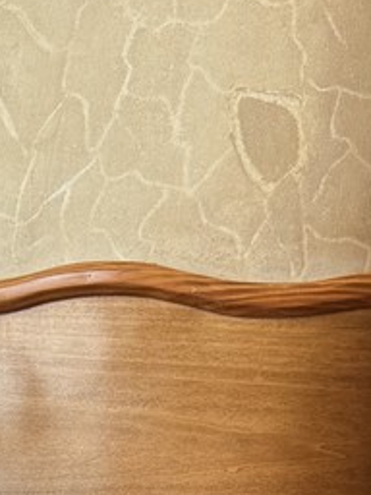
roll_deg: -2.8
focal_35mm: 150
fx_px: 2144
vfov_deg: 11.9
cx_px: -303
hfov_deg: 9.4
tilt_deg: -12.1
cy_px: 965
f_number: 1.78
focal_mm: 6.76
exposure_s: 1/299
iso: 100
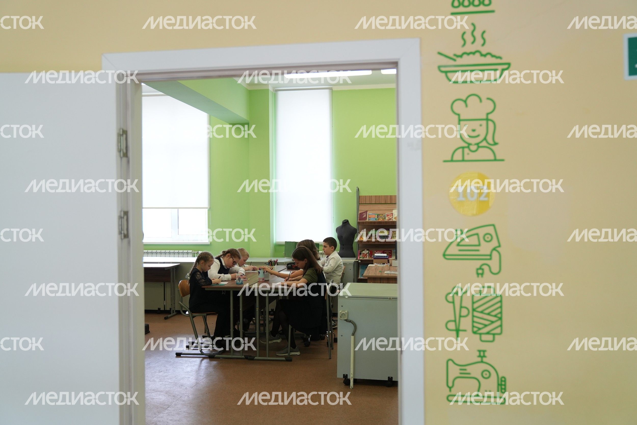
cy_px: 212
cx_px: 318
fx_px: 584
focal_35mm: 33
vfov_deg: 40.0
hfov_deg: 57.2
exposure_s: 1/250
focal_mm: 33
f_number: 3.2
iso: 1000
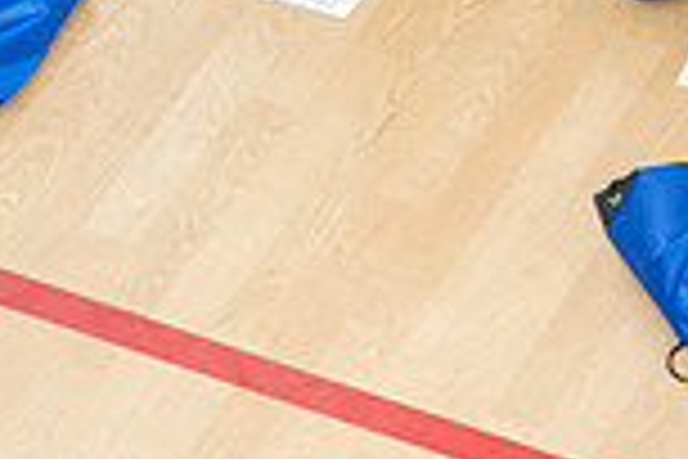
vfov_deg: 3.0
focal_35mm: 456
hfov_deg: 4.5
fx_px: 8714
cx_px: -508
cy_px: -88
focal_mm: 120
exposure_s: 1/250
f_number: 4.5
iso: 1250
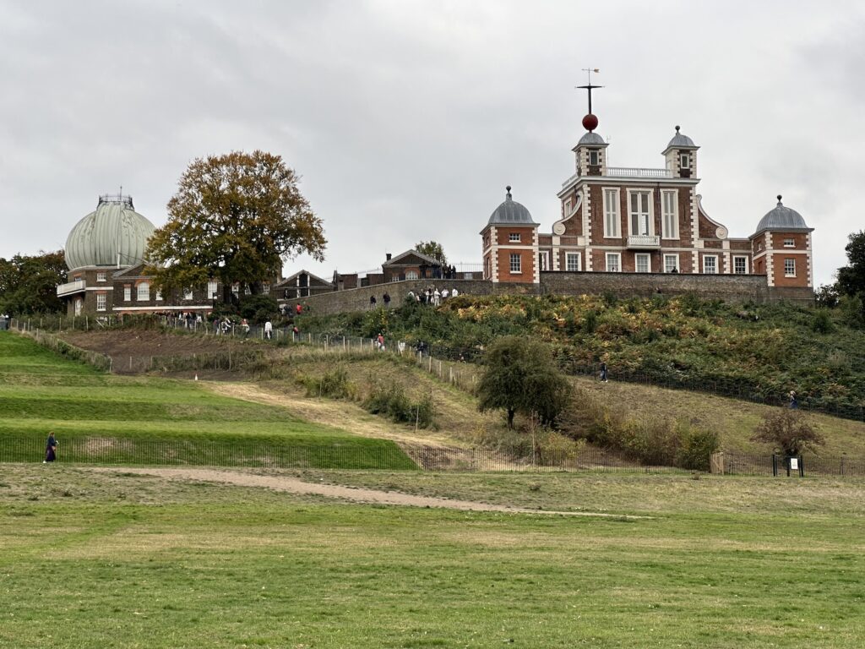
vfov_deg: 19.1
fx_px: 1924
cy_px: 324
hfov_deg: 25.3
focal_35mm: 77
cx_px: 432
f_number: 2.8
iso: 32
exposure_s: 1/99
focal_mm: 9
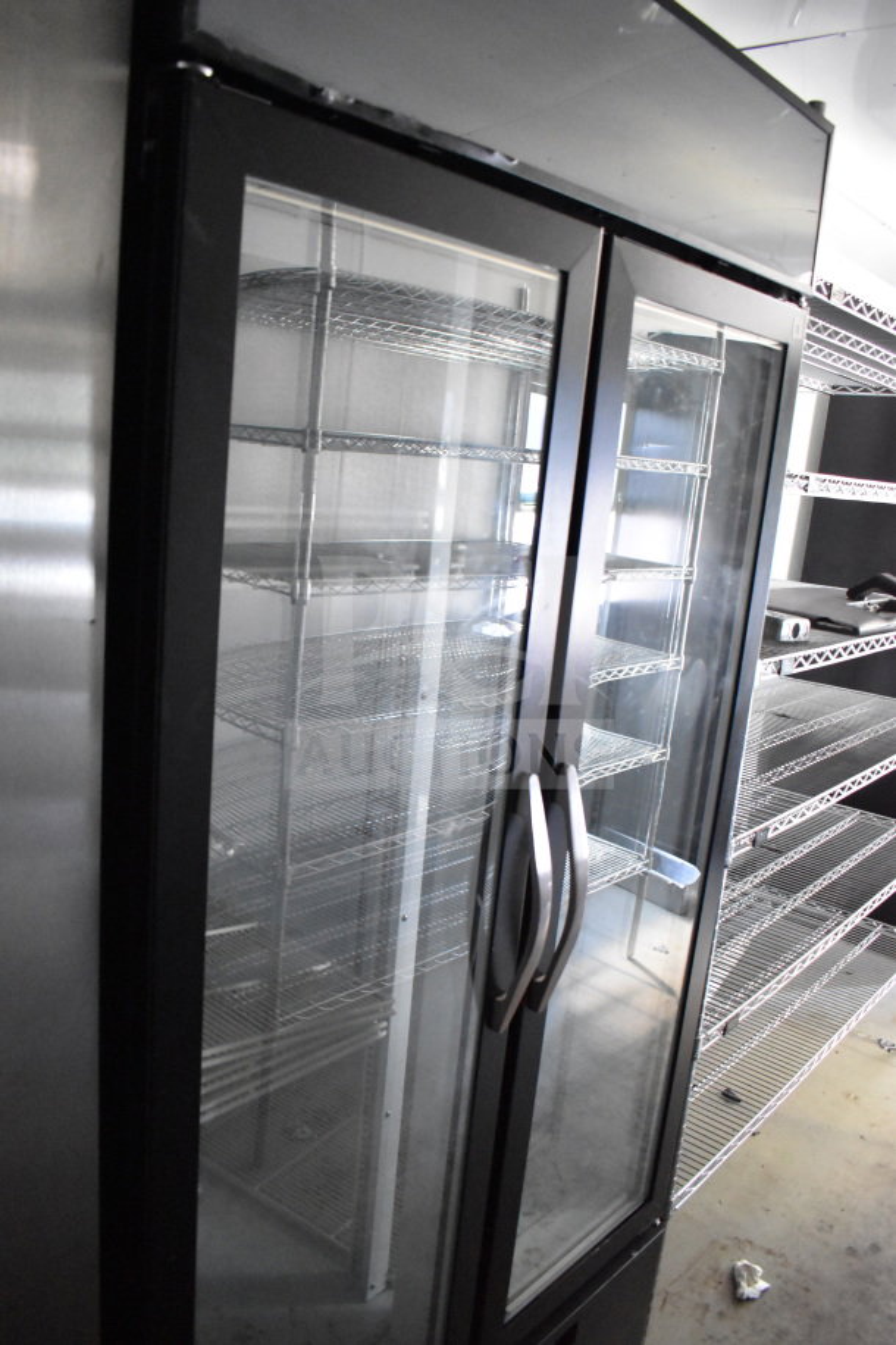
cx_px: 448
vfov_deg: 67.4
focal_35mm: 27
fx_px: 1008
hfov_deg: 47.9
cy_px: 672
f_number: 3.5
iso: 7200
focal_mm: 18
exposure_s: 1/30
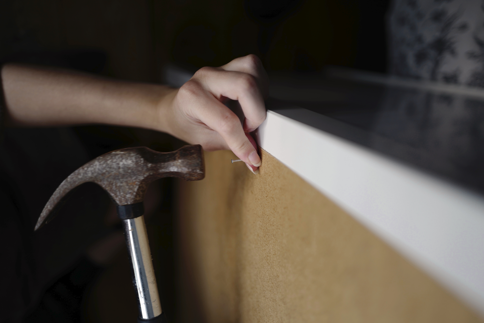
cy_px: 162
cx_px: 242
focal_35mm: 28
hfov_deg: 65.5
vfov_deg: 46.4
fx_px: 376
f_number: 1.7
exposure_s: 1/80
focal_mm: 28
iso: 100
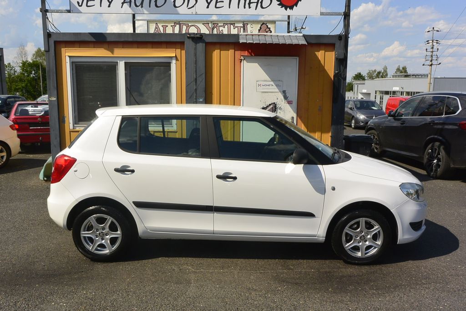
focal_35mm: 29
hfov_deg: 63.7
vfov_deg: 45.0
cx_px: 233
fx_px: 375
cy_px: 156
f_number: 11
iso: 160
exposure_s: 1/250
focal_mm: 11
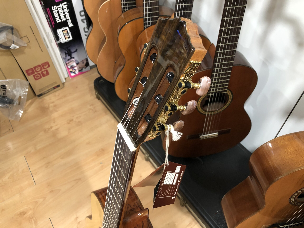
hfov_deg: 63.4
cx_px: 152
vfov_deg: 49.7
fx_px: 246
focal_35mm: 28
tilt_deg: -50.2
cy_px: 114
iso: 100
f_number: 1.8
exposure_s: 1/11
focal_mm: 3.99
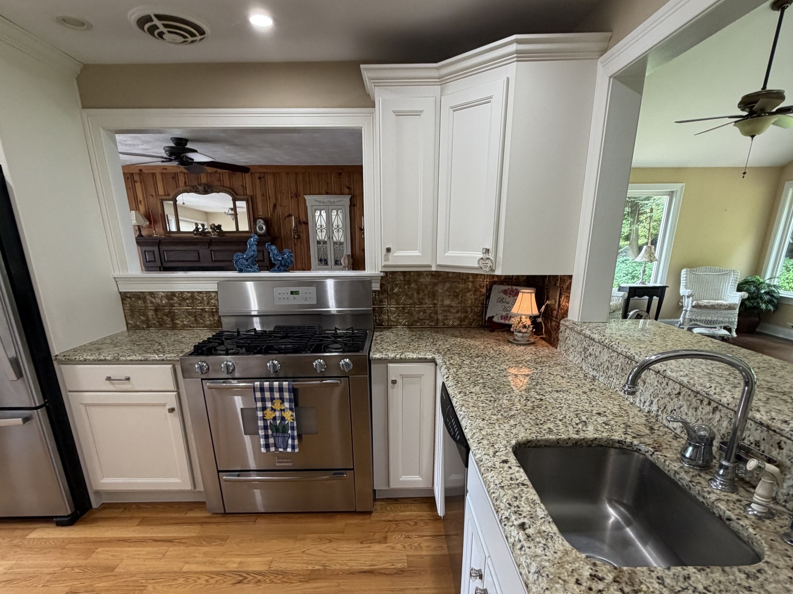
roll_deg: -0.2
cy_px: 385
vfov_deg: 67.2
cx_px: 392
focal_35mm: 19
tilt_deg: -18.3
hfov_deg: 84.7
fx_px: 435
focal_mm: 2.22
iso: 200
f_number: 2.2
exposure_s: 1/60
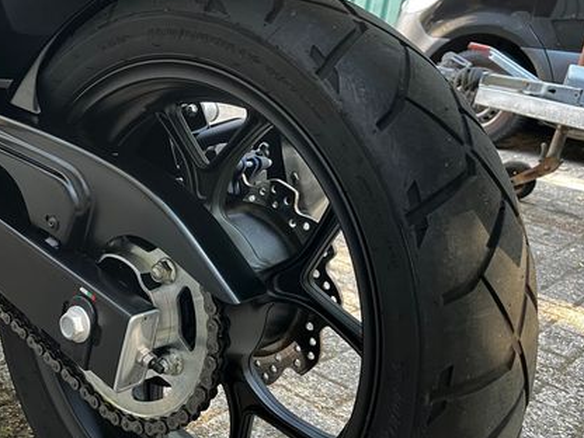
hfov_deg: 45.1
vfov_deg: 36.0
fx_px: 675
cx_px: 140
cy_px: 225
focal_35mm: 40
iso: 125
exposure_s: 1/63
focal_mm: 5.1
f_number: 1.6
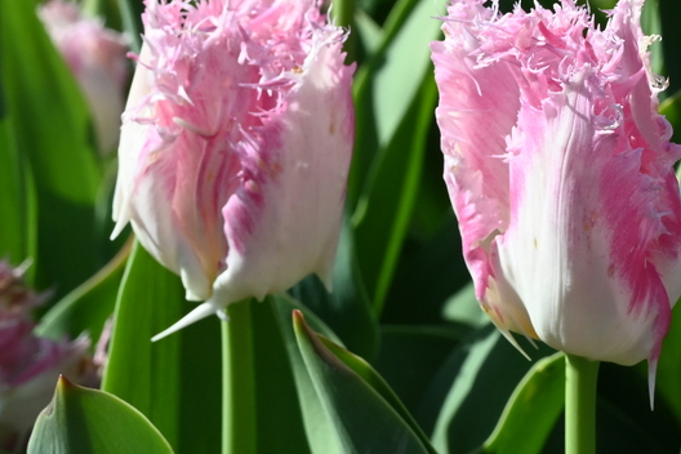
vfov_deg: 9.7
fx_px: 2686
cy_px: 146
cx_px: 553
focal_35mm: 142
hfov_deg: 14.4
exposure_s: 1/800
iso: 640
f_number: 13
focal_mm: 50
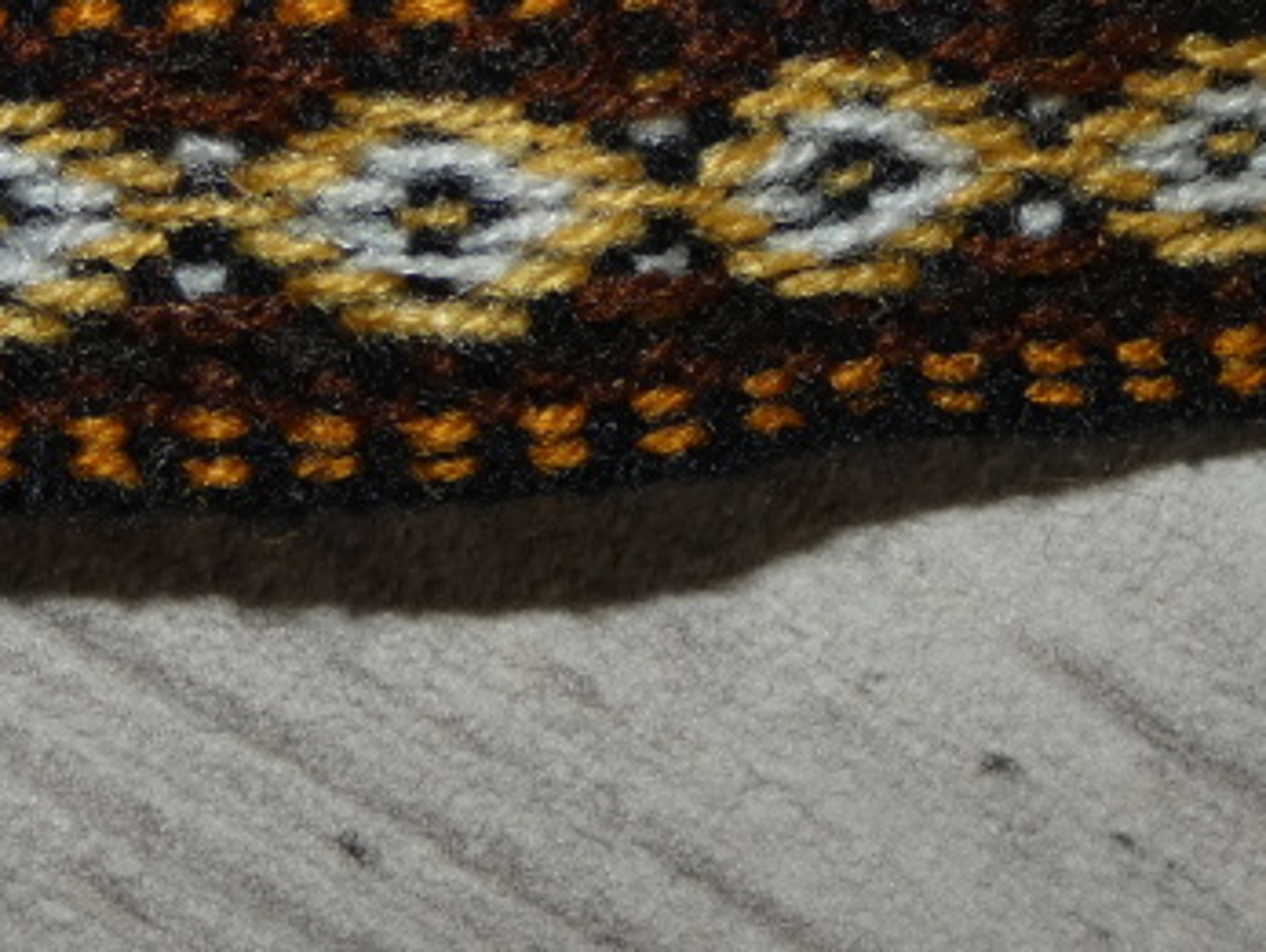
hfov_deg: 24.8
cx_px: 91
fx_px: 2782
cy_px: 58
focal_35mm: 76
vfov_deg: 19.0
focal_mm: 6
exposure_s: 1/125
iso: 100
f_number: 3.4
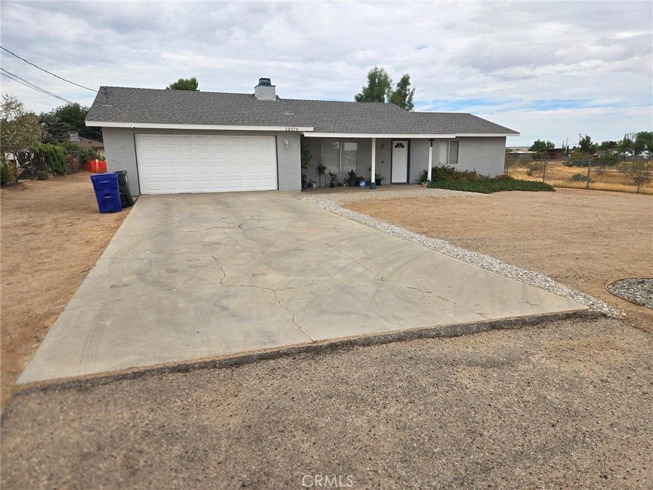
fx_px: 434
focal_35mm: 23
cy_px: 245
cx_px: 326
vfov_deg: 58.9
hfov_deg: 73.9
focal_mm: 5.4
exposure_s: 1/1465
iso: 25
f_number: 1.8
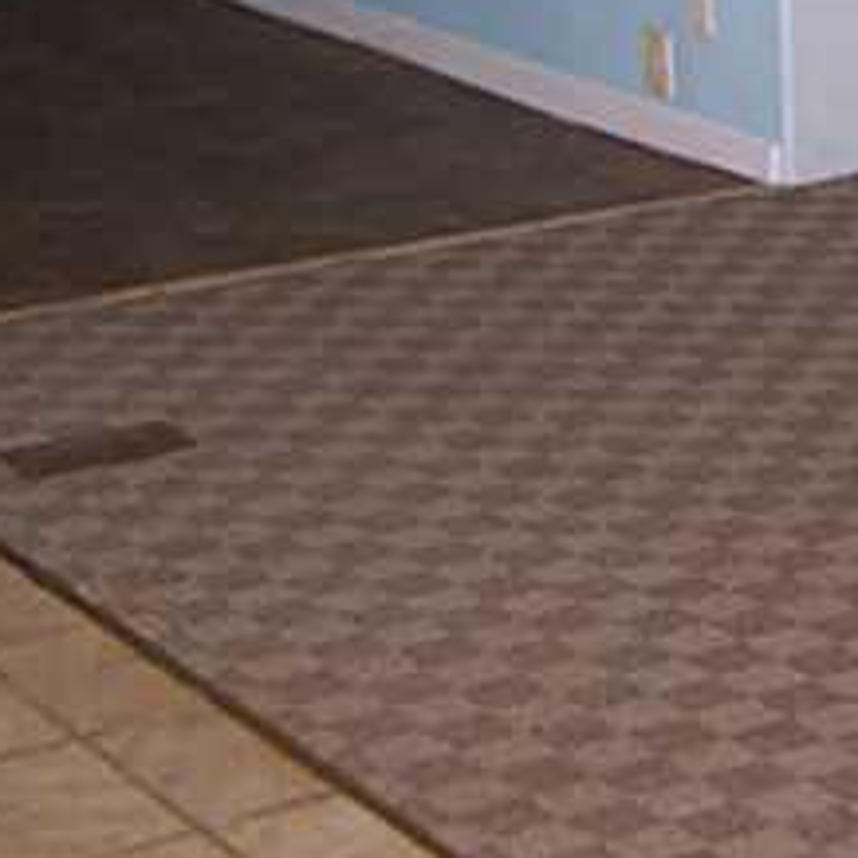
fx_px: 3449
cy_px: -195
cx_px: 1234
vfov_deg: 13.7
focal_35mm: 123
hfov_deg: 13.5
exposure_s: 1/60
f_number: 2.8
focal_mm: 6.3
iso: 140
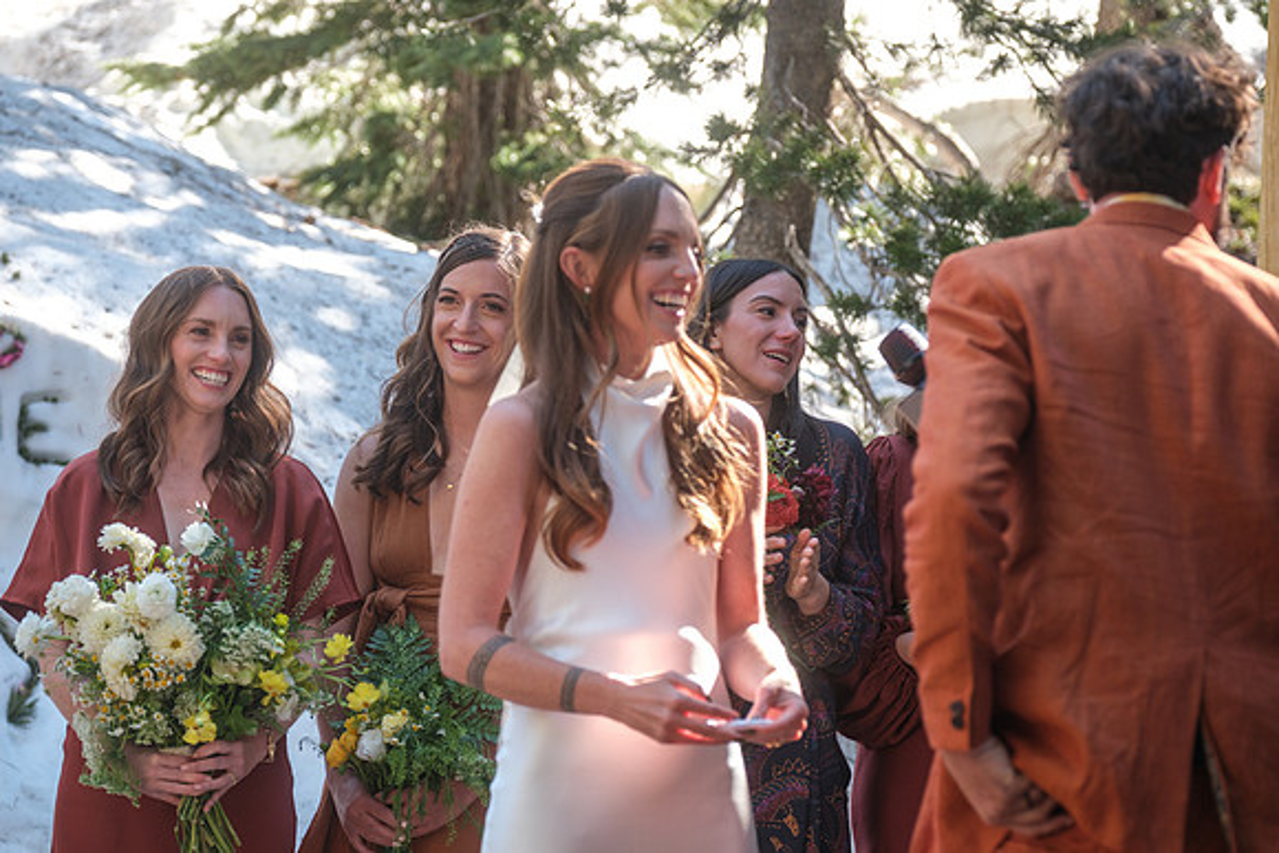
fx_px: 4477
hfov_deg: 16.3
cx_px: 640
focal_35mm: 126
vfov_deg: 10.9
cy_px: 426
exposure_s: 1/220
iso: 400
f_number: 3.6
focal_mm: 83.8
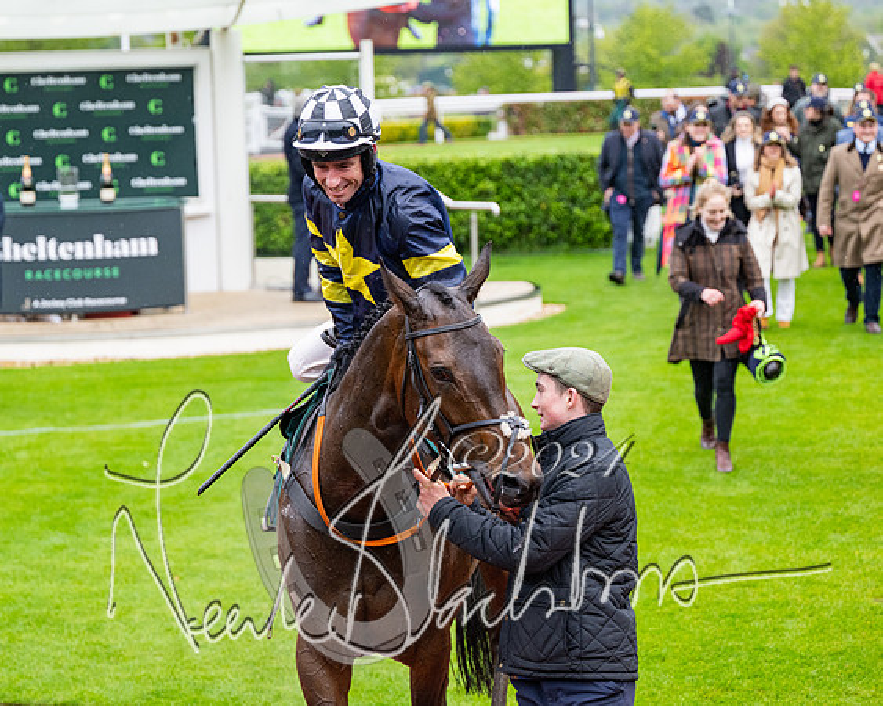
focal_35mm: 110
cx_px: 434
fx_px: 2883
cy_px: 353
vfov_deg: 14.0
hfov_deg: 17.4
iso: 1000
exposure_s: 1/800
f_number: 4
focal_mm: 98
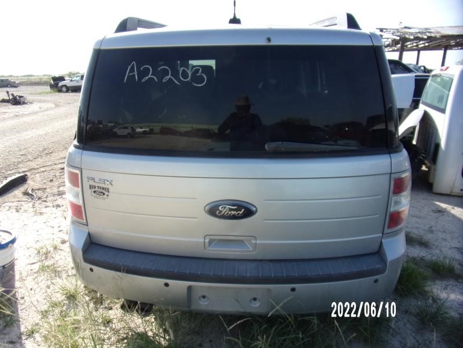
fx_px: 321
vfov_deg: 56.8
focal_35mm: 24
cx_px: 232
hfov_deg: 71.6
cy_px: 174
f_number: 3.3
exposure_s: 1/600
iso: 80
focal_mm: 4.3
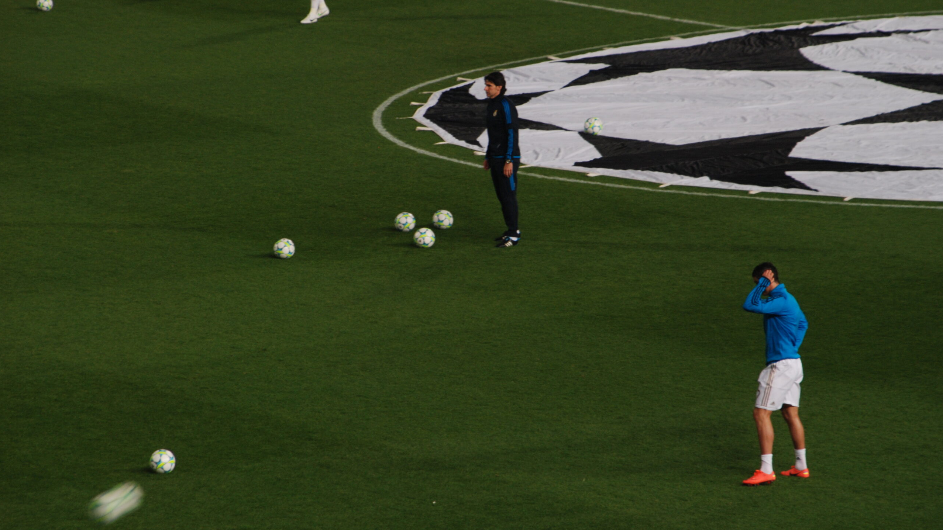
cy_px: 263
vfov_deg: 4.5
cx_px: 471
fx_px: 6701
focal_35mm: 268
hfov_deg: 8.0
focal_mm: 170
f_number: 6.3
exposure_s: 1/60
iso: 400
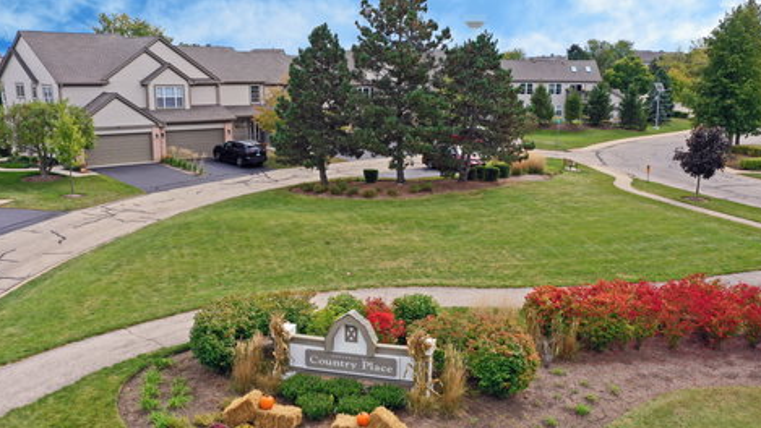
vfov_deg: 38.9
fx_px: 605
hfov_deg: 64.3
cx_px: 380
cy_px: 246
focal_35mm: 30
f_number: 9
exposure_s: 1/120
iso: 100
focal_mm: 10.26
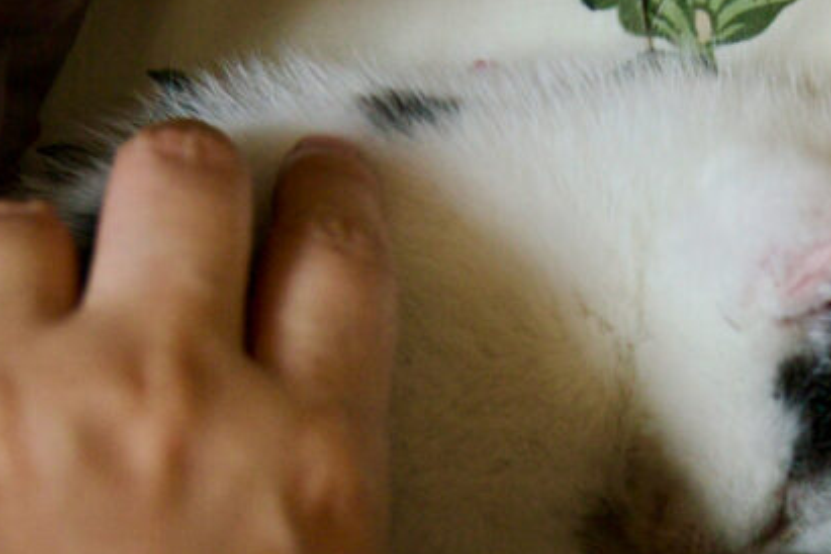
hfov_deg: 18.2
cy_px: 496
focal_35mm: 112
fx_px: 2585
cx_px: 522
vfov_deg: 12.1
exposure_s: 1/25
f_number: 5
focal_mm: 40
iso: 1600
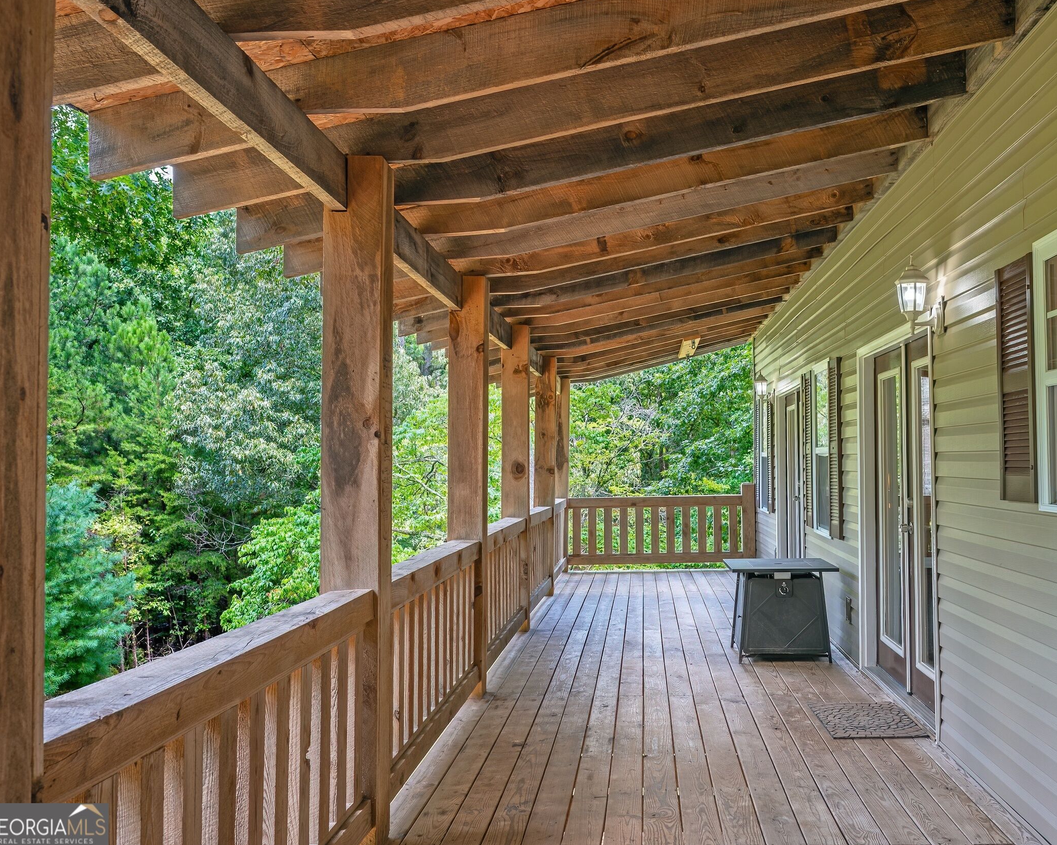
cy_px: 420
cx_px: 620
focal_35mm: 34
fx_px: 1064
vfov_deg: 43.4
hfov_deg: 52.6
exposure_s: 1/25
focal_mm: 30
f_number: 7.1
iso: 100
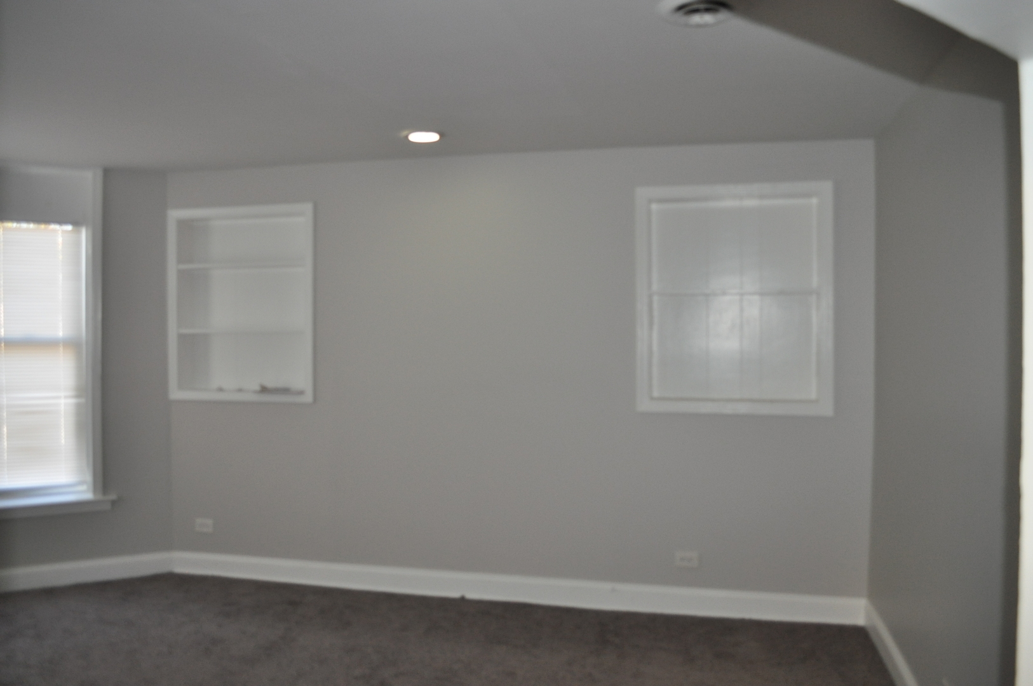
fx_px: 774
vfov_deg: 47.8
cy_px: 343
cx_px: 516
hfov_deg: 67.4
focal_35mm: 27
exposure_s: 1/60
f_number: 3.5
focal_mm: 18
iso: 800
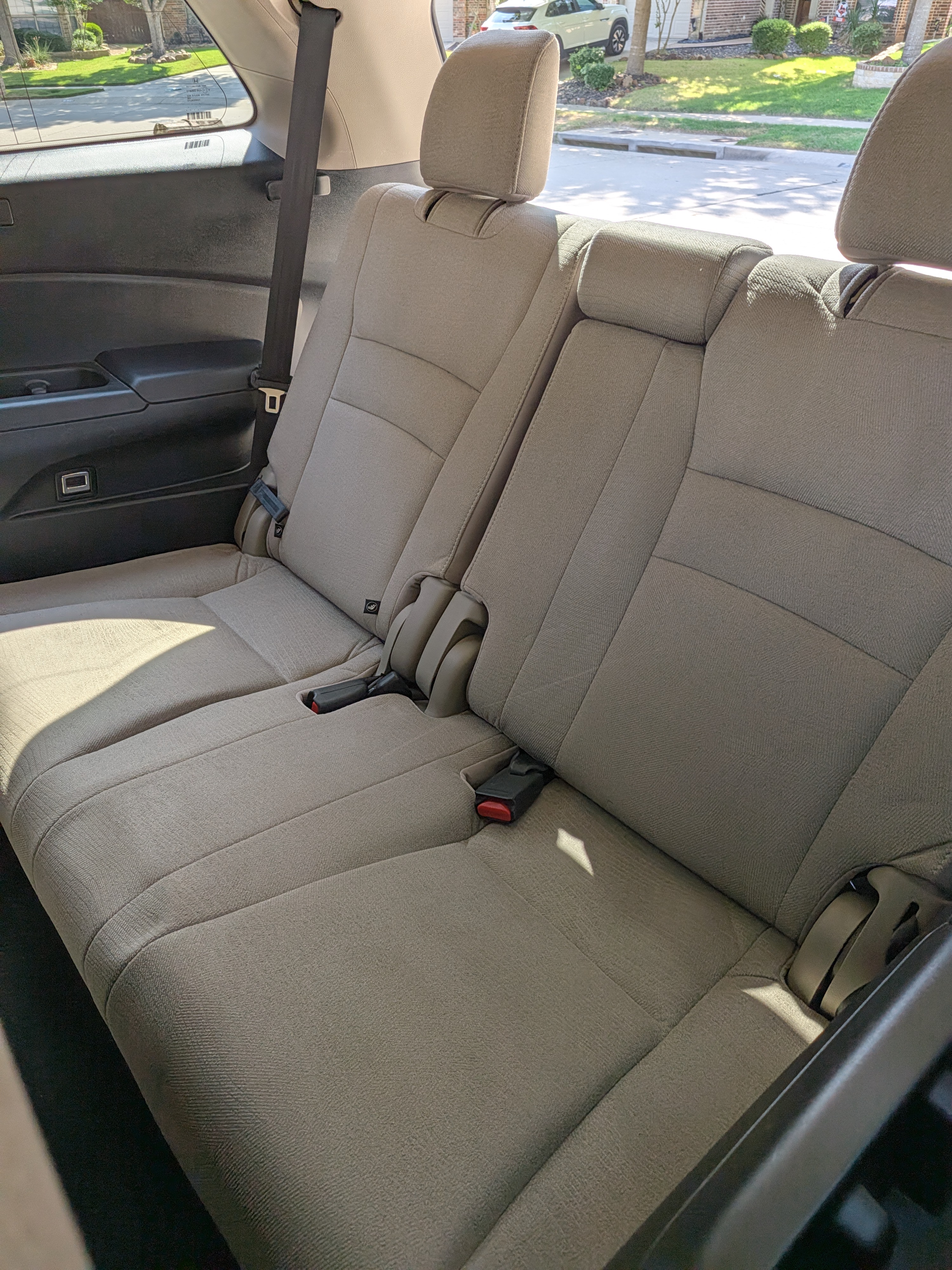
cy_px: 635
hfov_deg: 58.9
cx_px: 476
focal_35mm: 23
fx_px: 843
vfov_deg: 73.9
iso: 22
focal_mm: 5.28
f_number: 1.7
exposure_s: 1/174
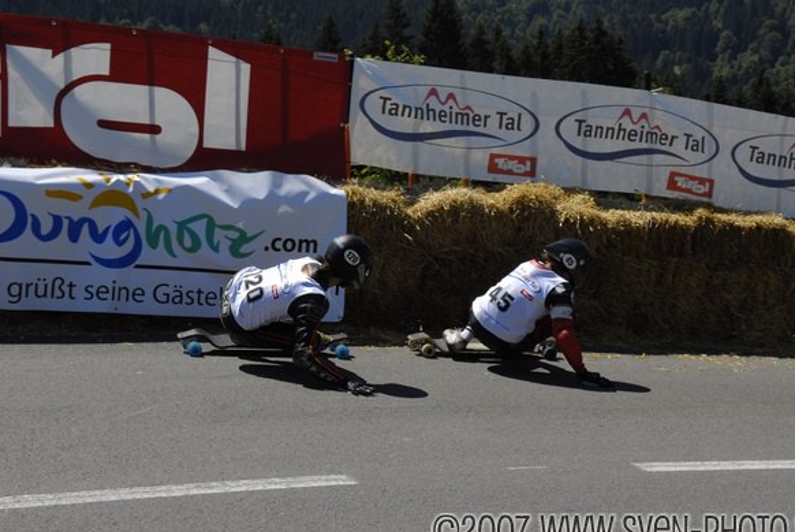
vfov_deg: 25.8
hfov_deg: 37.8
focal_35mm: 53
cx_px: 425
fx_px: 1162
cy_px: 279
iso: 320
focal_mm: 31
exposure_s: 1/1250
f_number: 7.1
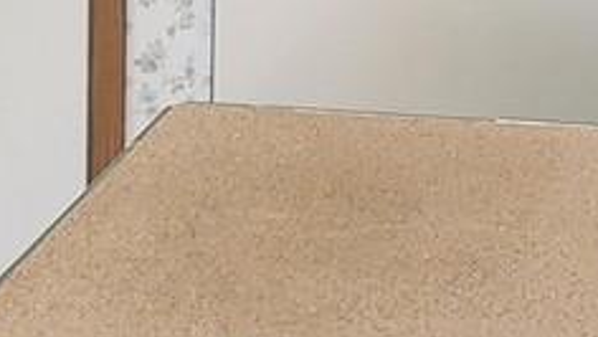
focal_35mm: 96
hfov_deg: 20.0
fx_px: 1523
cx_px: 824
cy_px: -715
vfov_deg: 9.5
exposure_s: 1/60
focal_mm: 2.2
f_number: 2.2
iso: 200
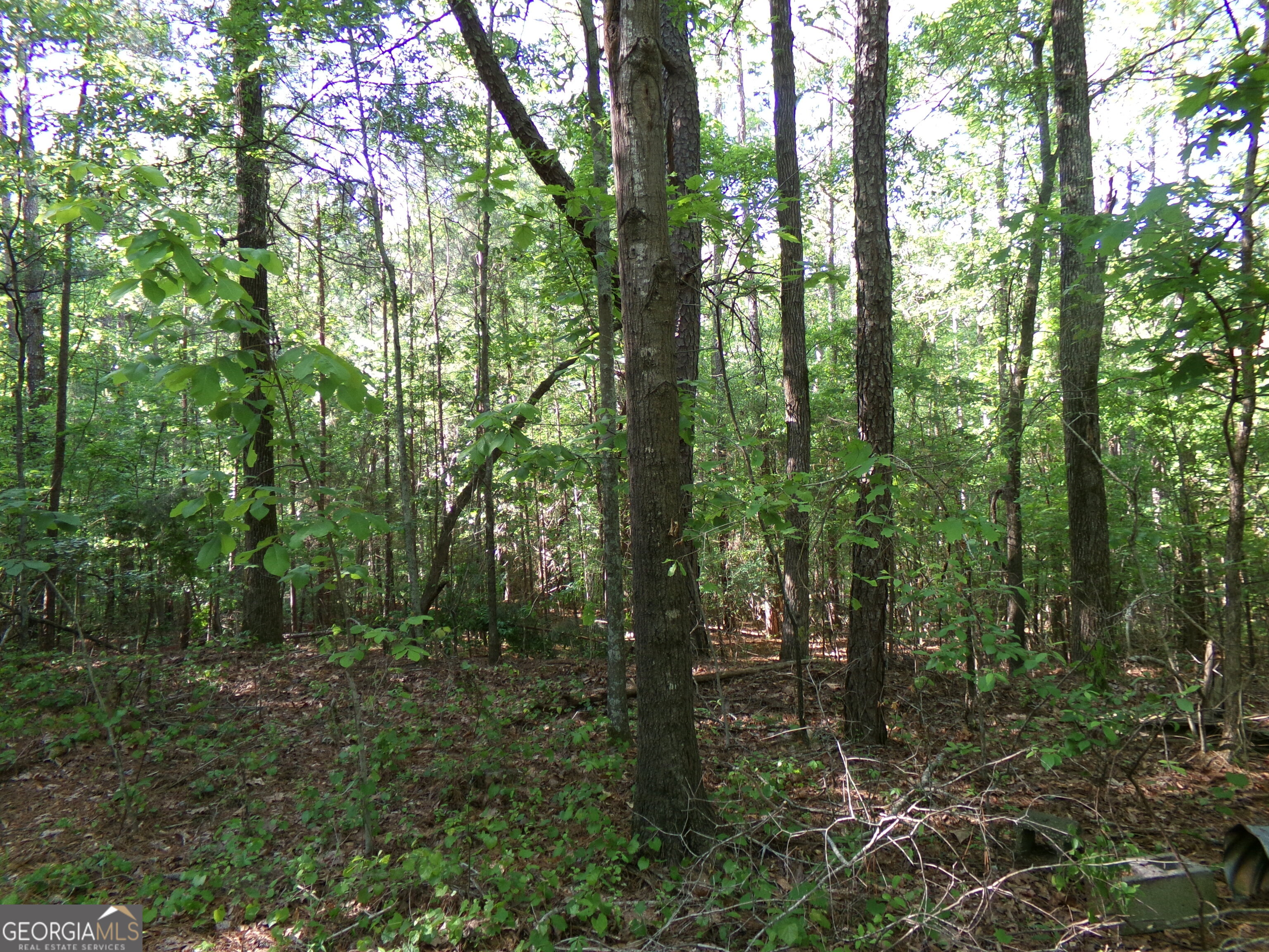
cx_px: 634
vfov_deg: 56.8
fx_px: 880
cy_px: 476
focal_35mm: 24
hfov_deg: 71.6
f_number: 3.7
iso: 151
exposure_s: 1/34
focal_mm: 4.3
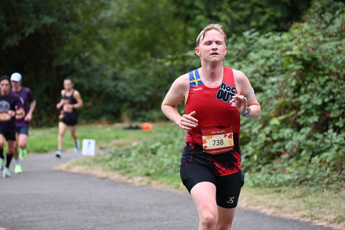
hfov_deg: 10.3
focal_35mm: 200
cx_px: 172
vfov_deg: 6.9
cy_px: 115
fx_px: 1917
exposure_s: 1/250
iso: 1600
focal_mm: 200
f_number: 6.3
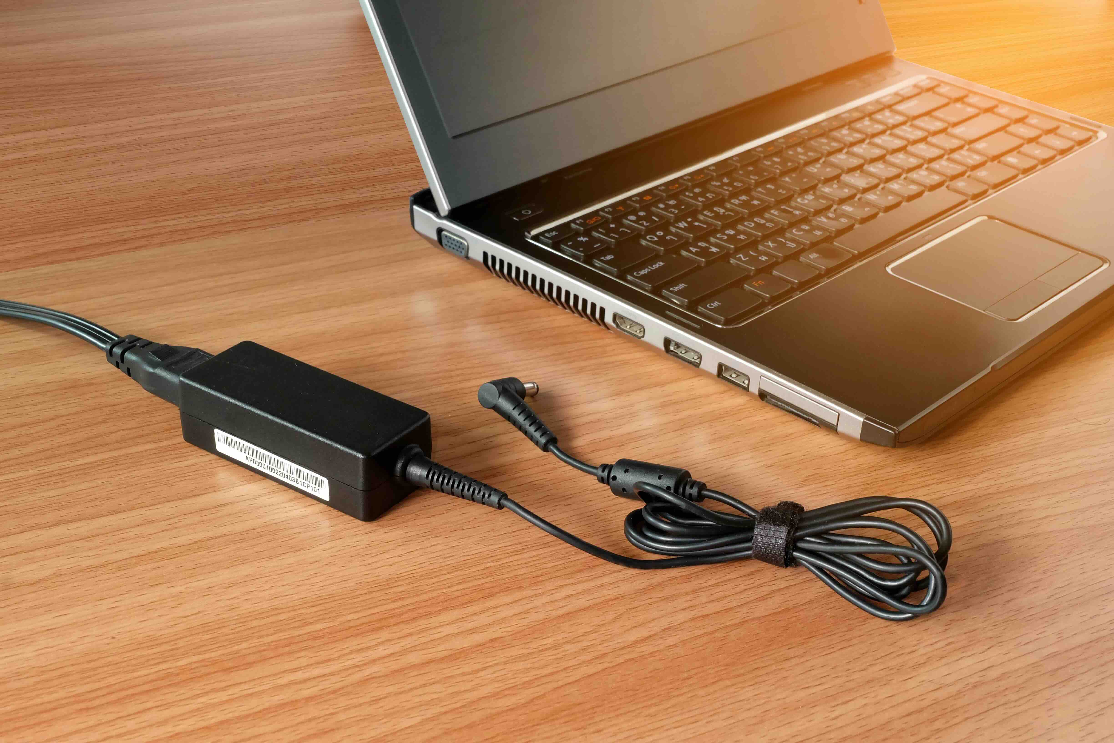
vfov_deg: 27.5
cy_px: 372
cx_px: 557
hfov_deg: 40.3
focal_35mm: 49
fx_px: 1516
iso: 2000
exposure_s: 1/27
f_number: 13
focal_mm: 32.5
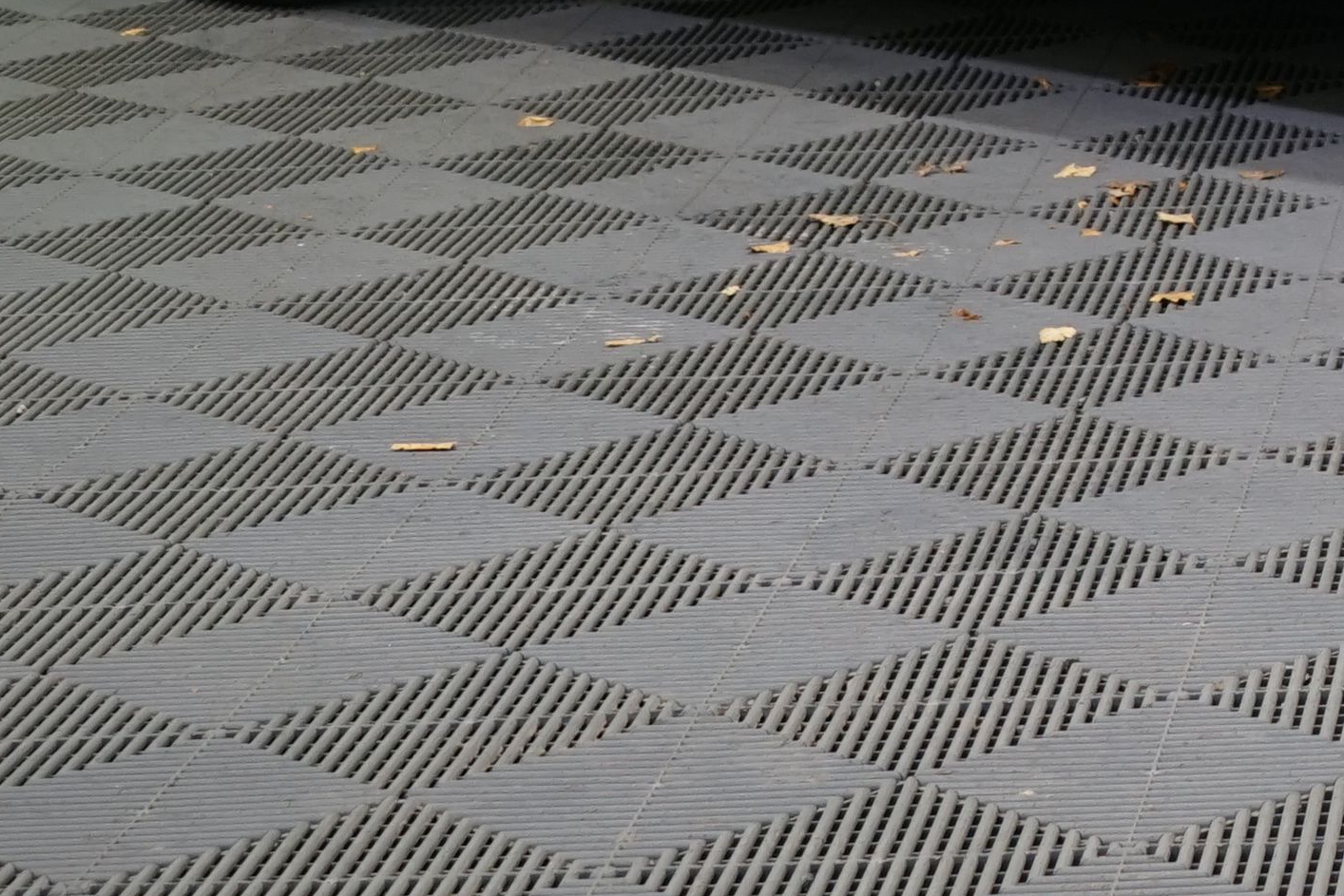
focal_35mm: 140
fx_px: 5227
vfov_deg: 9.4
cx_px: 2248
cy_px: -643
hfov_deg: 13.5
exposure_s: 1/30
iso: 640
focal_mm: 33
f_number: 5.6
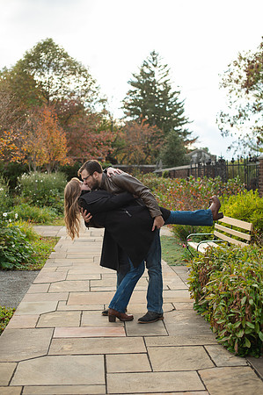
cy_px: 198
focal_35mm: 50
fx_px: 549
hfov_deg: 26.9
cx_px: 132
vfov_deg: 39.6
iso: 180
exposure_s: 1/400
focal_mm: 50
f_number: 3.2
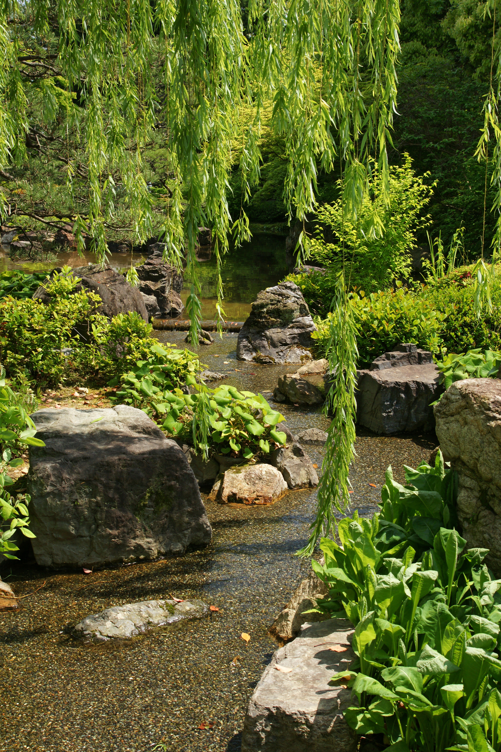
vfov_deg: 46.4
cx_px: 250
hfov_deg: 31.9
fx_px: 877
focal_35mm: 42
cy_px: 376
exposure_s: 1/60
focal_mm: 28
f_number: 9
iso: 200
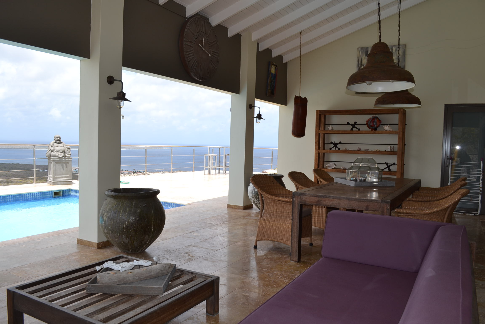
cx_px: 242
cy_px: 162
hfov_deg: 67.4
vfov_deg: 47.9
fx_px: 364
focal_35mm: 27
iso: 100
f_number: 7.1
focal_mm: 18
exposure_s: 1/200
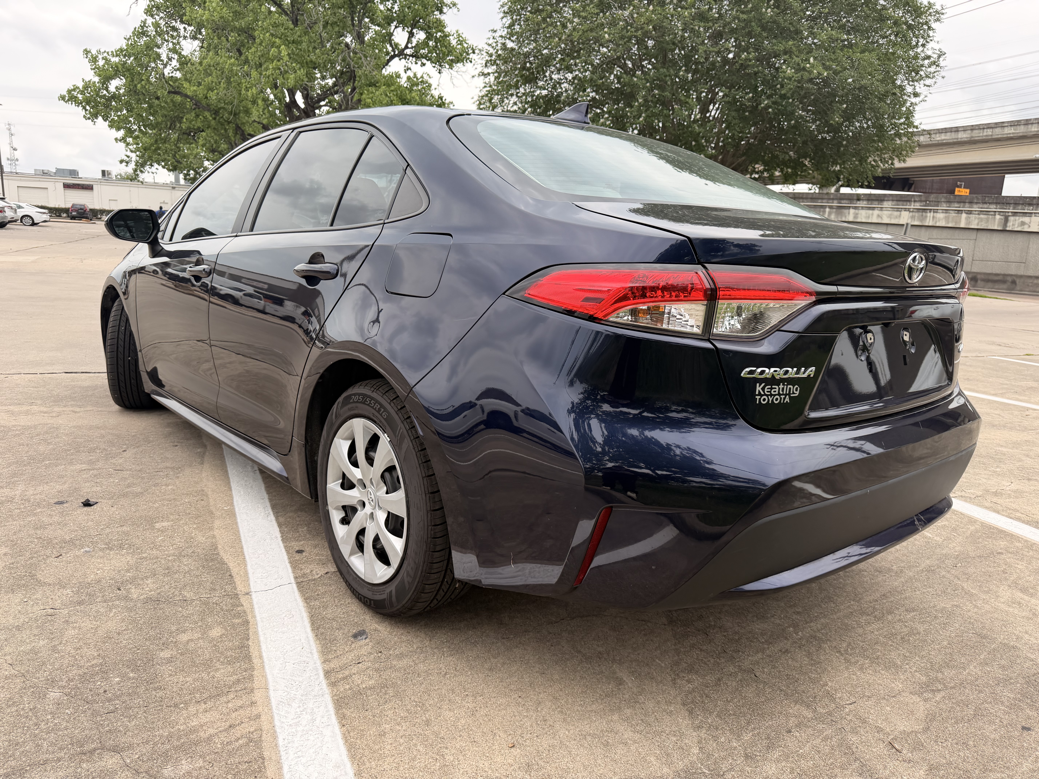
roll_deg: -1.5
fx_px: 720
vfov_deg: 56.8
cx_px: 520
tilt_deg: -10.5
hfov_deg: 71.6
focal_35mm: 24
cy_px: 390
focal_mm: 6.76
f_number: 1.78
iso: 100
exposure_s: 1/2801
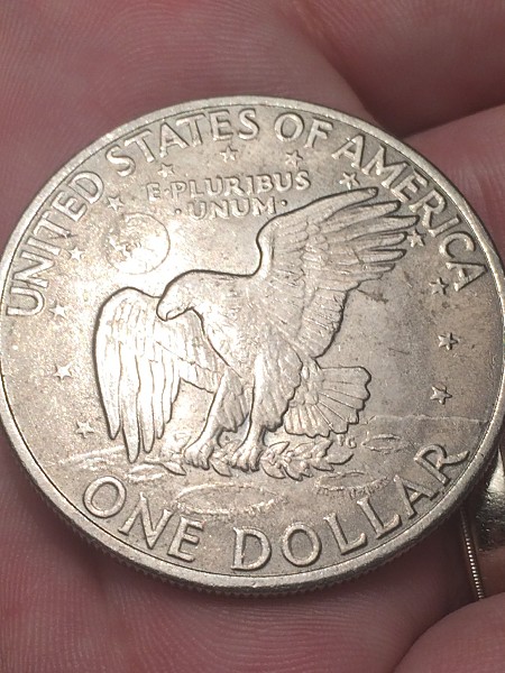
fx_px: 584
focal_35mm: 30
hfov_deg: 46.8
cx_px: 252
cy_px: 336
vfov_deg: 60.0
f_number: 2.2
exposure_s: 1/129
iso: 32
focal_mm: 4.12
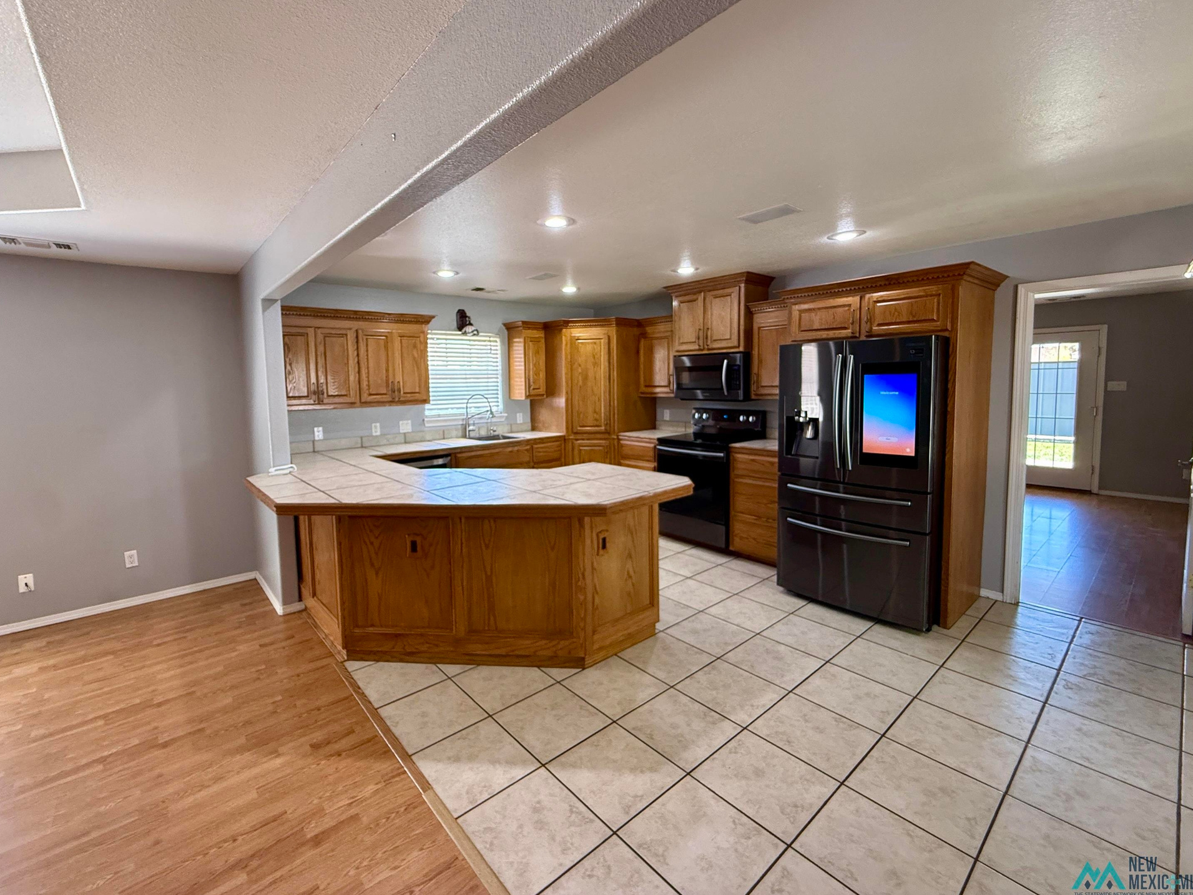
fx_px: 517
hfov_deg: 98.1
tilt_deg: -4.8
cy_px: 418
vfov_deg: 81.7
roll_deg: +0.8
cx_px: 566
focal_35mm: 15
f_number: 2.2
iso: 400
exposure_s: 1/60
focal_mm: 2.22
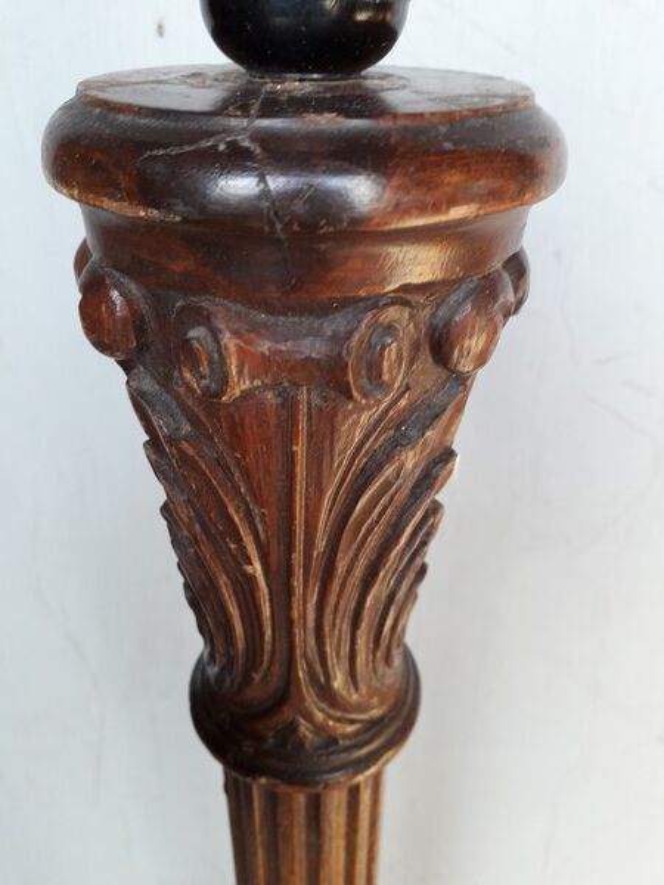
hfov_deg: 51.4
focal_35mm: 27
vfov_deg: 65.3
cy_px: 442
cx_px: 332
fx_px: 691
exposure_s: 1/50
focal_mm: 3.6
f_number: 1.9
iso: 50
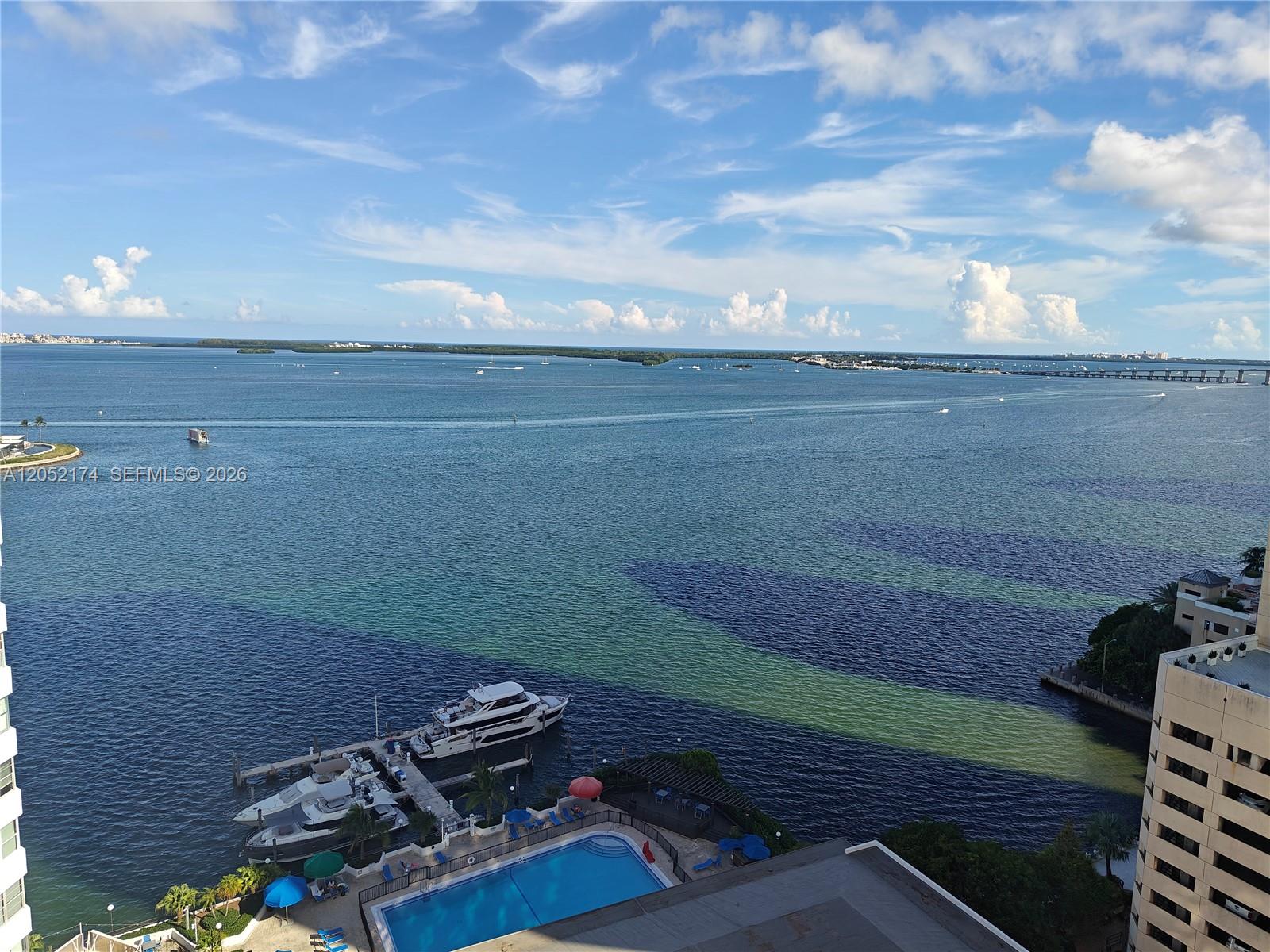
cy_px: 476
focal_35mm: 24
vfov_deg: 56.8
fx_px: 881
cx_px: 635
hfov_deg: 71.6
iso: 50
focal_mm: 5.59
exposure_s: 1/1355
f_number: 1.8
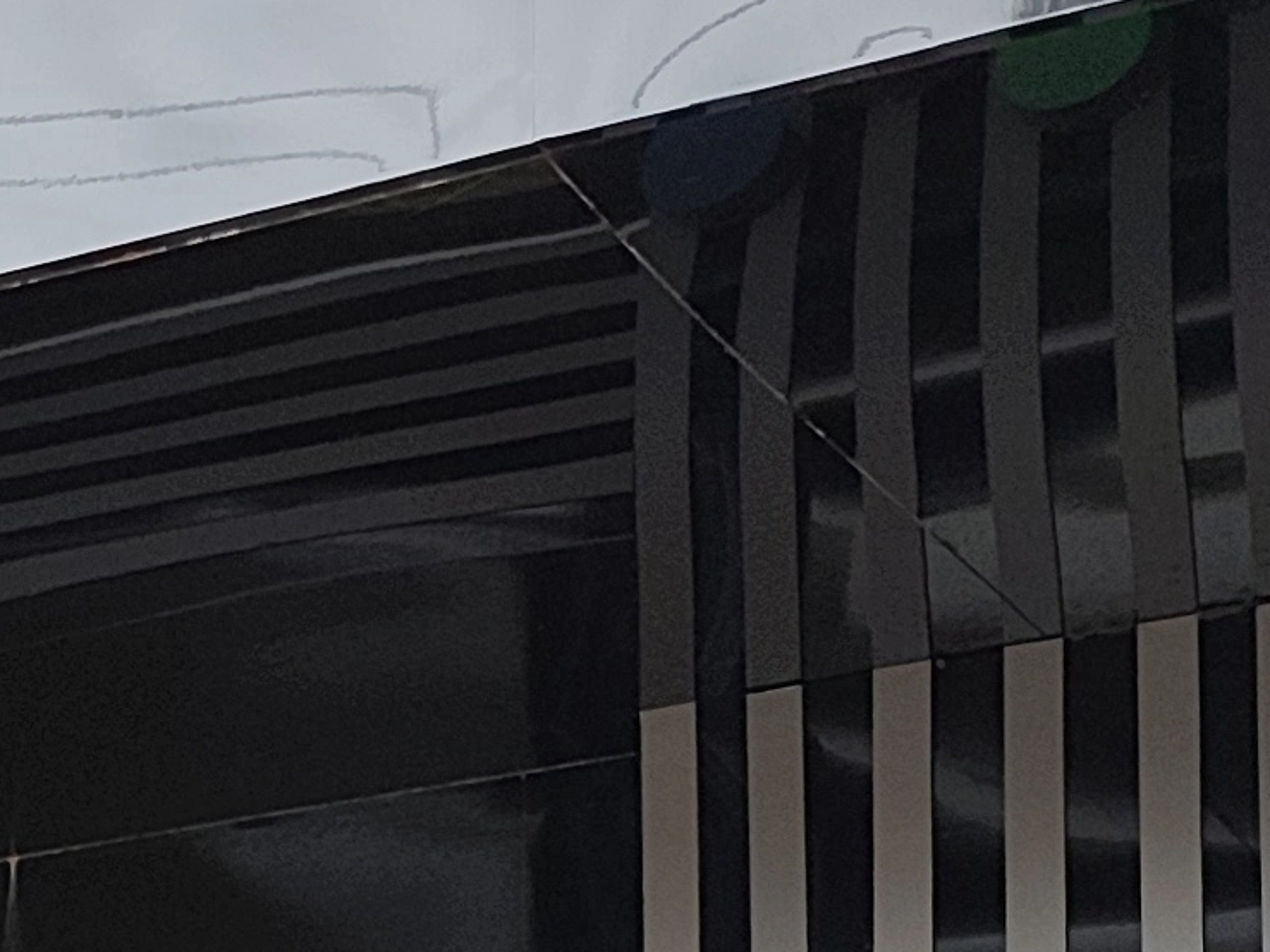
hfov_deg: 14.2
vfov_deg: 10.6
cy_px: 1541
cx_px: -430
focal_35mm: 133
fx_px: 4879
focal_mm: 5.84
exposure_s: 1/462
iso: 50
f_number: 1.6
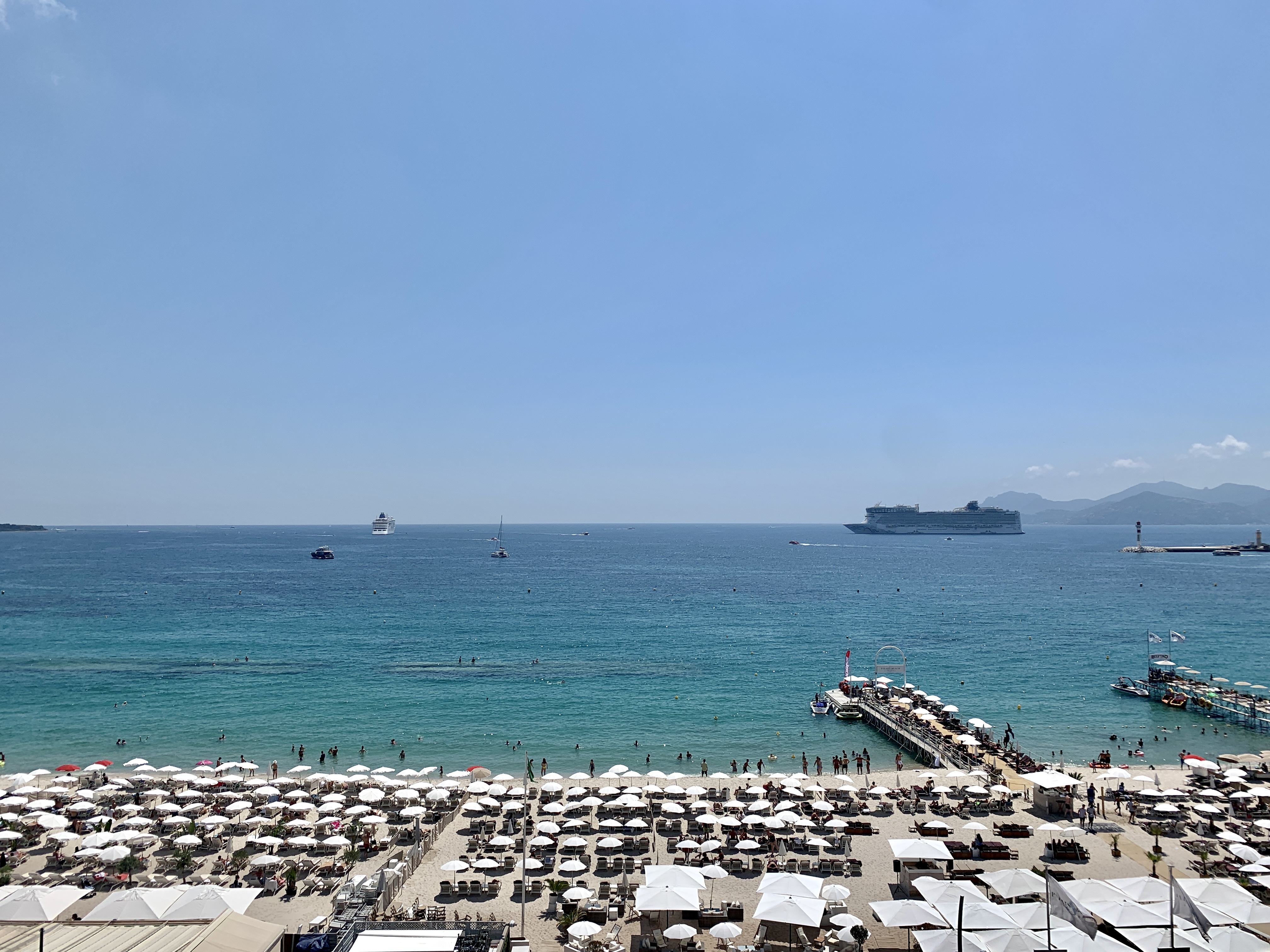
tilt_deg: +3.5
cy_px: 476
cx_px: 635
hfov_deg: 67.3
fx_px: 954
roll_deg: -0.2
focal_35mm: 26
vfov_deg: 53.1
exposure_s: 1/6061
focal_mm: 4.25
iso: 25
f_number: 1.8
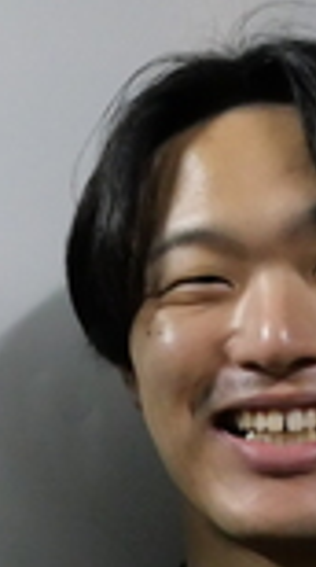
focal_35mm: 134
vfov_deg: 16.0
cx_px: -15
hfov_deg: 8.9
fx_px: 2007
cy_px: 374
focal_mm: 15
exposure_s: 1/30
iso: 3200
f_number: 3.8
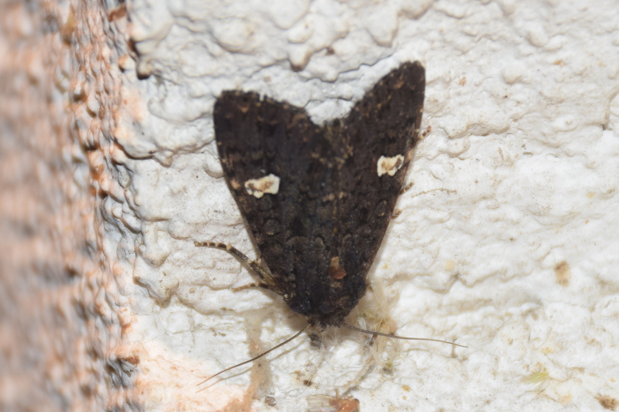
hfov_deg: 9.8
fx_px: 3609
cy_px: 206
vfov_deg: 6.5
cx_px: 310
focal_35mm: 210
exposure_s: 1/60
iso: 320
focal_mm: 140
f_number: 7.1
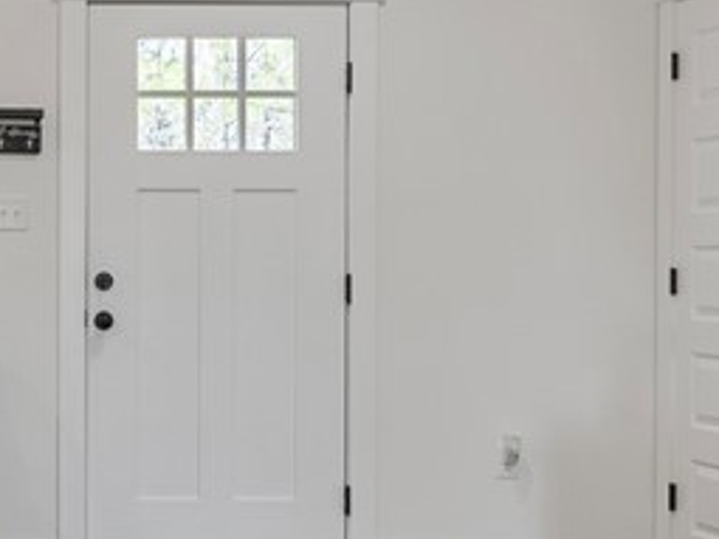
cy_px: 279
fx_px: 1702
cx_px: -171
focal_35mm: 82
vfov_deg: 18.0
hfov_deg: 21.9
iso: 800
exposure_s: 1/5
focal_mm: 20
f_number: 8
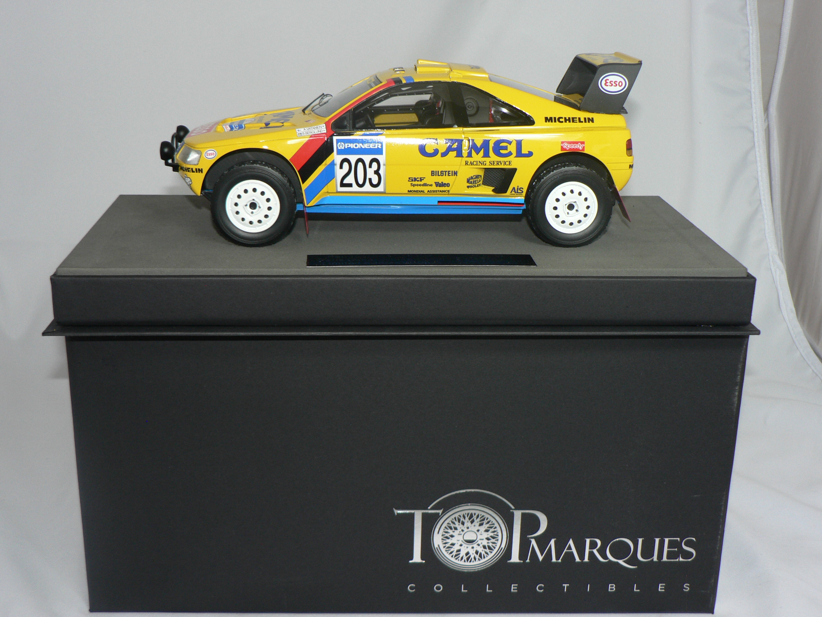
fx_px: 1092
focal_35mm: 46
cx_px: 411
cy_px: 308
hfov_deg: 41.2
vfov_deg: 31.5
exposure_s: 1/60
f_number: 2.8
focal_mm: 7.7
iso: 100
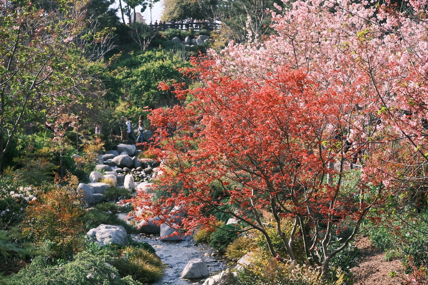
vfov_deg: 16.3
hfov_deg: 24.2
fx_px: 999
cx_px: 214
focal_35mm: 84
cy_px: 142
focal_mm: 56
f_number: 4.5
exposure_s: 1/850
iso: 320
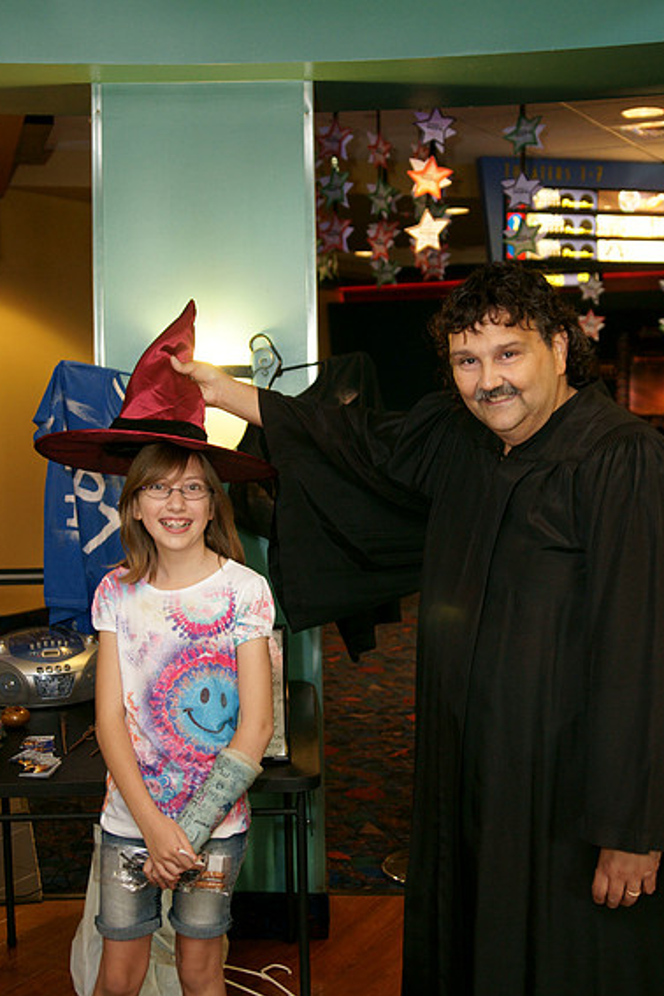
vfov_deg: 45.4
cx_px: 328
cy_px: 495
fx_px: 1190
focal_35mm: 43
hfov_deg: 31.2
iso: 400
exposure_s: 1/60
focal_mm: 28
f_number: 2.8
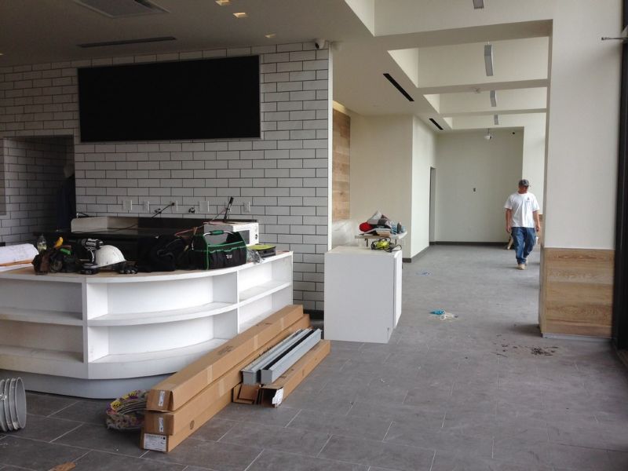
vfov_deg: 42.9
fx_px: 599
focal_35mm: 33
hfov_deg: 55.4
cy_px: 236
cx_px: 314
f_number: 2.4
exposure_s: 1/441
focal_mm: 4.12
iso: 50
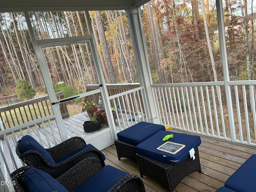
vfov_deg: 53.1
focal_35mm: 26
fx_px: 192
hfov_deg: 67.3
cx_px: 128
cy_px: 96
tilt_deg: -10.2
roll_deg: +11.7
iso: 80
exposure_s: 1/60
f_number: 1.5
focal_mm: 5.7
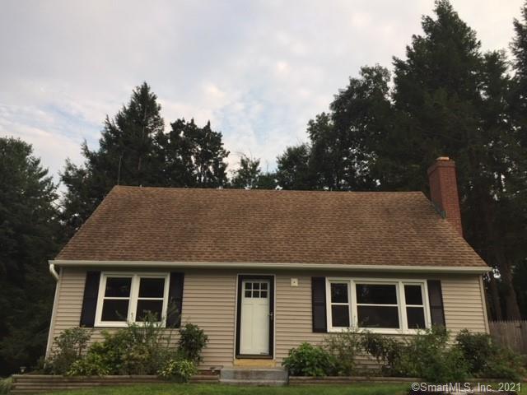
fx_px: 442
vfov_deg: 48.2
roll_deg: -2.2
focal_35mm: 29
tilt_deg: +17.6
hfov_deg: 61.7
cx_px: 264
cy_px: 198
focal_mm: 4.15
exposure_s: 1/329
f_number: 2.2
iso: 32
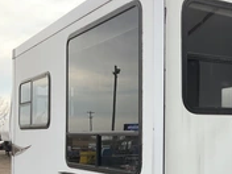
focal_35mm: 66
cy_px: 141
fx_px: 442
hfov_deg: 28.8
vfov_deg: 21.9
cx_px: 183
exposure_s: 1/580
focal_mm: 3
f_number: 1.8
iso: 25
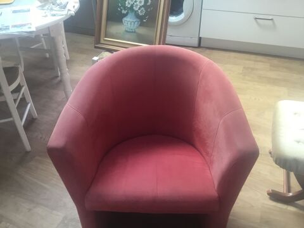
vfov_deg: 45.4
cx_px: 152
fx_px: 272
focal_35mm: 31
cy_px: 114
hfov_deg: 58.4
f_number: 2.4
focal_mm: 3.3
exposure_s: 1/33
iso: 64
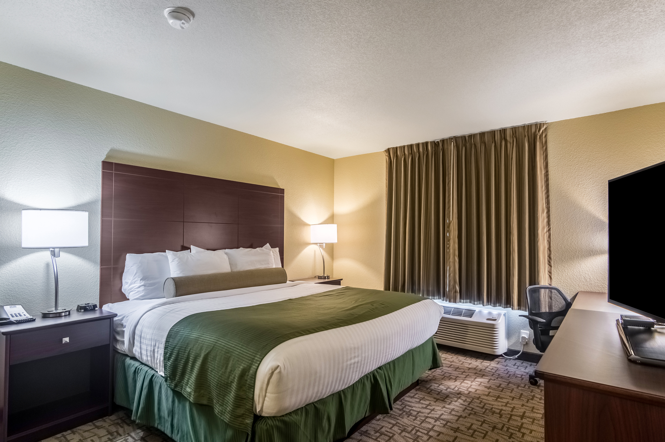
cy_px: 221
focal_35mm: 16
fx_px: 305
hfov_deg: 95.0
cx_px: 332
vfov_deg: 72.0
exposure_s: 1/50
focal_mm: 11
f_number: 8
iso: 800
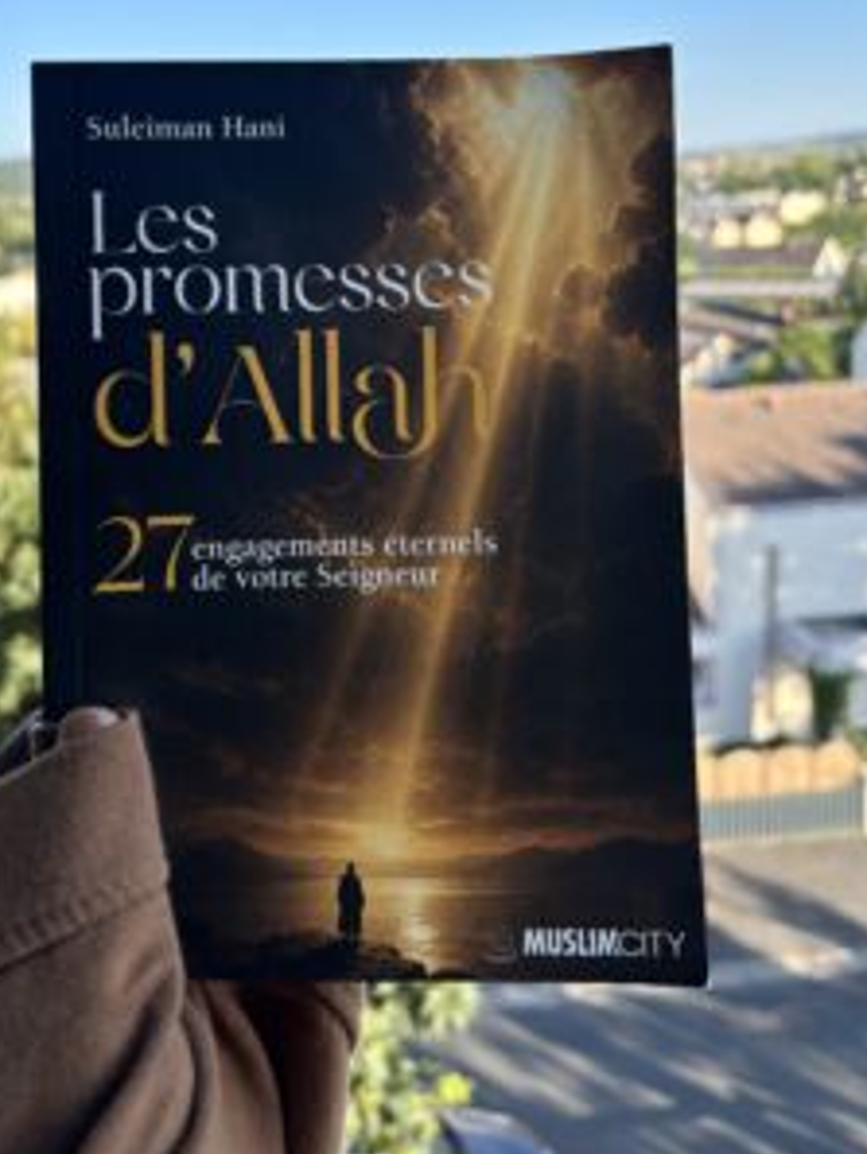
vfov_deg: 51.7
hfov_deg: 40.3
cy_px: 389
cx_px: 307
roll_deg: +2.5
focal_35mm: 35
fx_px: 1168
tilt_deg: -10.3
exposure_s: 1/1152
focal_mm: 5.96
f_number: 1.6
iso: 50
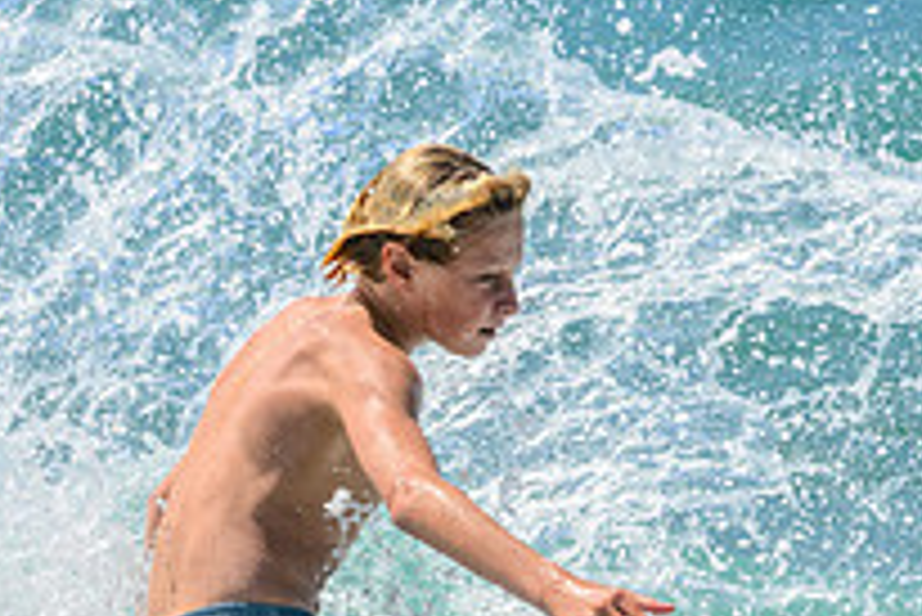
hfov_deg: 1.2
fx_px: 44055
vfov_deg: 0.8
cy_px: 553
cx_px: 158
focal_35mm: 1719
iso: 450
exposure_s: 1/1600
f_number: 10
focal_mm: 470
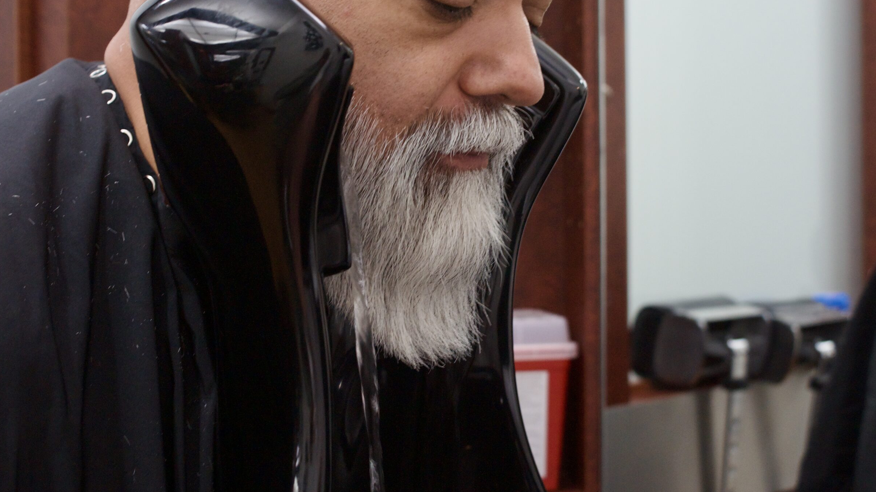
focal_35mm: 67
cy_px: 210
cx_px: 451
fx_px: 1556
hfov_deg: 31.4
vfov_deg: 18.0
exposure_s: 1/25
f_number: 5.6
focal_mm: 40
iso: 800
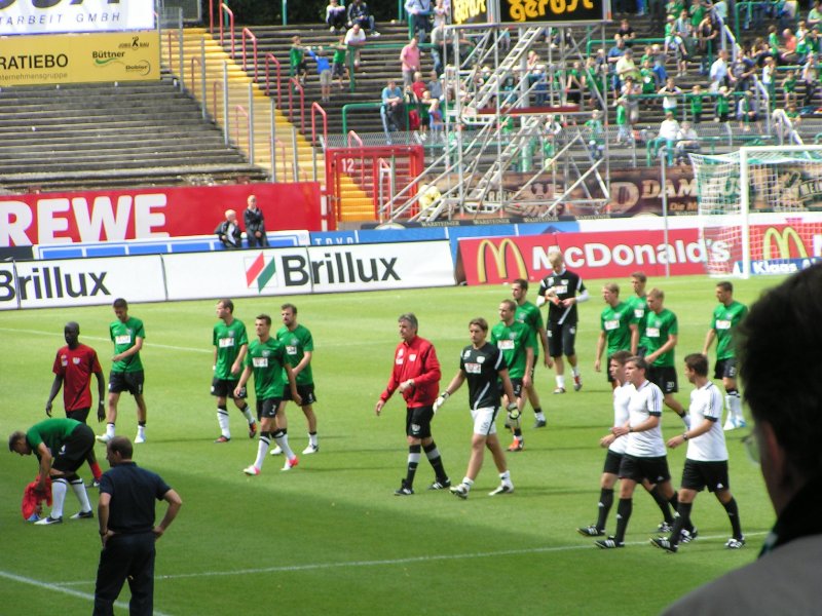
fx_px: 5604
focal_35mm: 236
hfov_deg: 8.4
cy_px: 308
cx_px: 411
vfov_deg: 6.3
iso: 50
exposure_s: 1/320
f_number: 5
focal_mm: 36.1
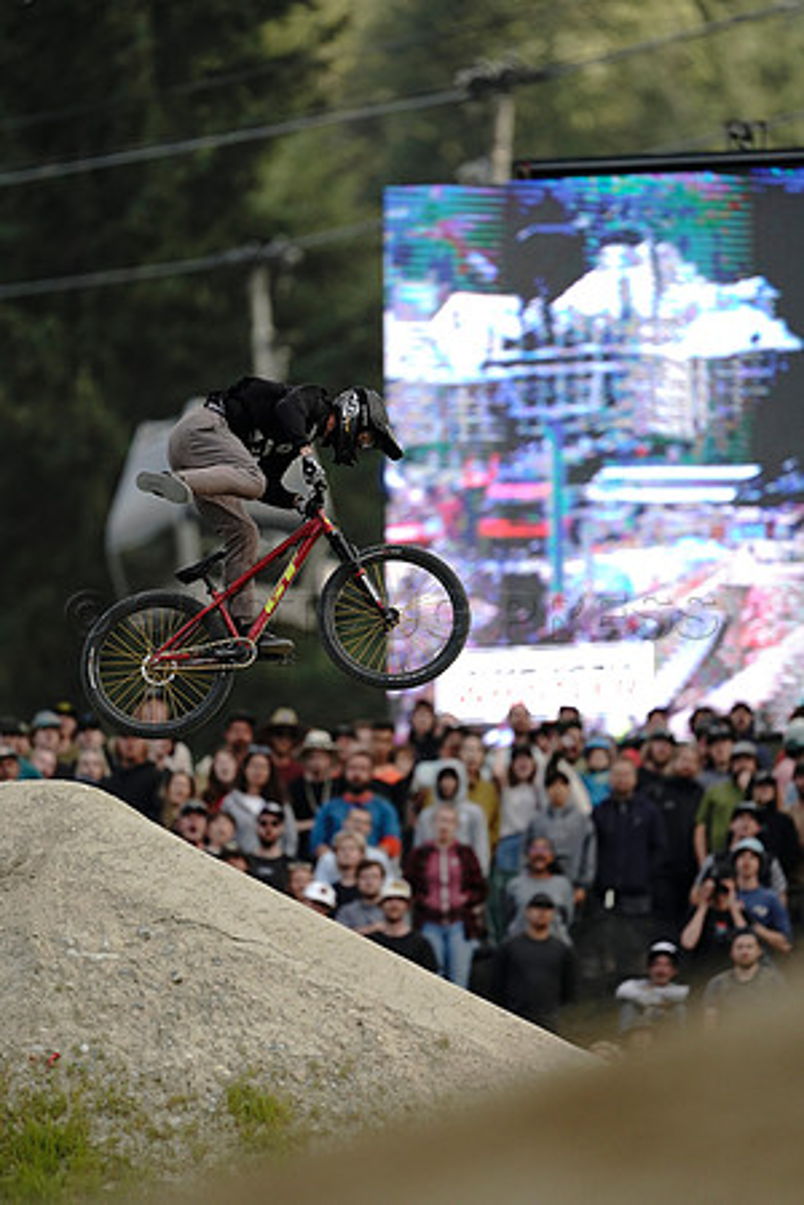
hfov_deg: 2.3
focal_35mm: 600
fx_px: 20098
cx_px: 402
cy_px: 602
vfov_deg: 3.4
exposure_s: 1/1600
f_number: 4
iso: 1600
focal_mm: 600
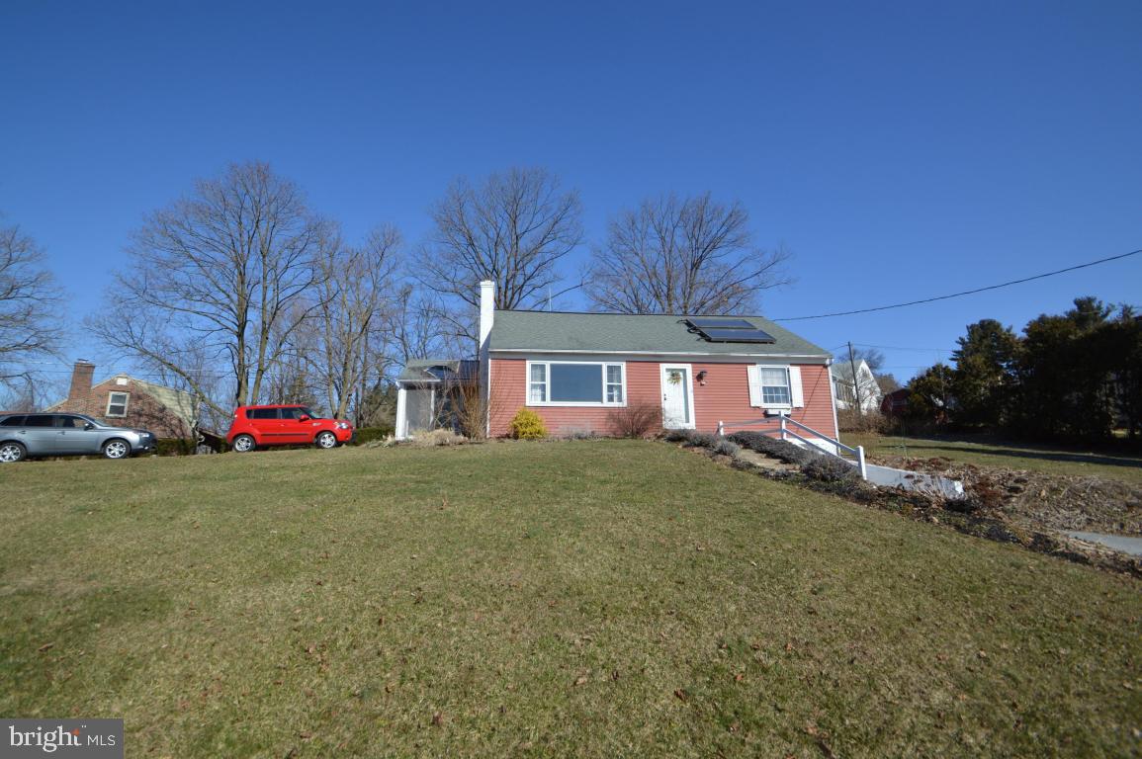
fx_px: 475
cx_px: 571
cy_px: 380
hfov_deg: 100.4
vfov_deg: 77.2
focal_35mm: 15
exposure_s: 1/320
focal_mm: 10
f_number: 9
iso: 100
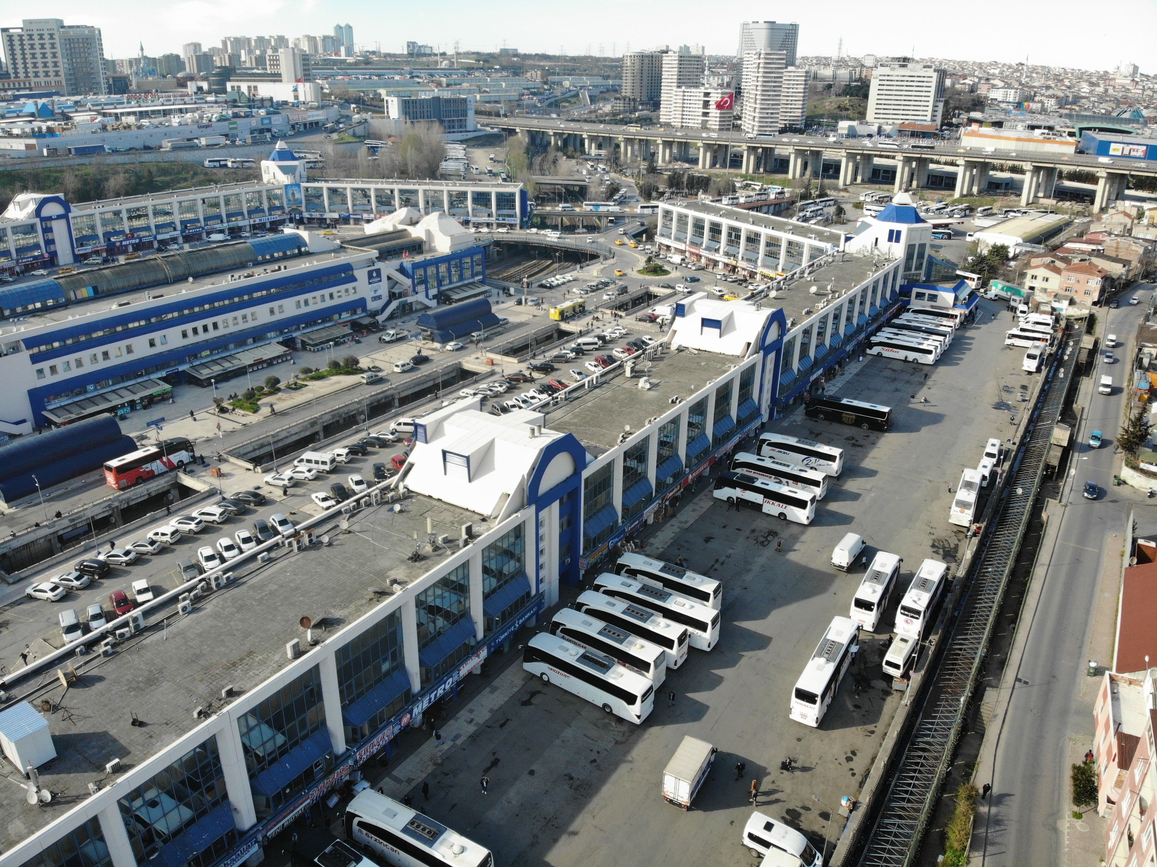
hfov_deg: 71.6
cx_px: 578
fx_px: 802
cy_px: 434
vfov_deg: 56.8
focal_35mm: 24
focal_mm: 4.5
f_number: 2.8
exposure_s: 1/384
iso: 100
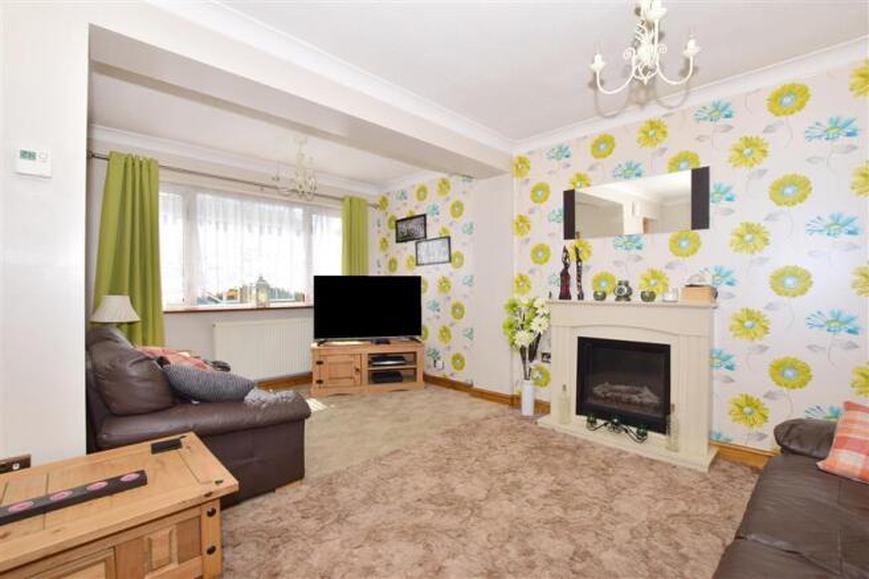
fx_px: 362
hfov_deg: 100.4
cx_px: 434
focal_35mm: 15
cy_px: 290
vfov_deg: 77.3
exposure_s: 1/200
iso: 400
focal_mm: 10
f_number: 13
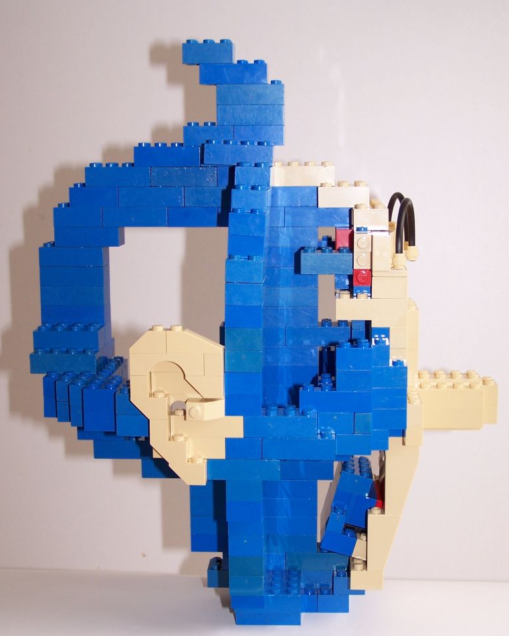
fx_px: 1167
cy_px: 338
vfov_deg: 30.5
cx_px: 255
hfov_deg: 24.6
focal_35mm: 62
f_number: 3.1
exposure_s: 1/180
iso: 80
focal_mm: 9.8
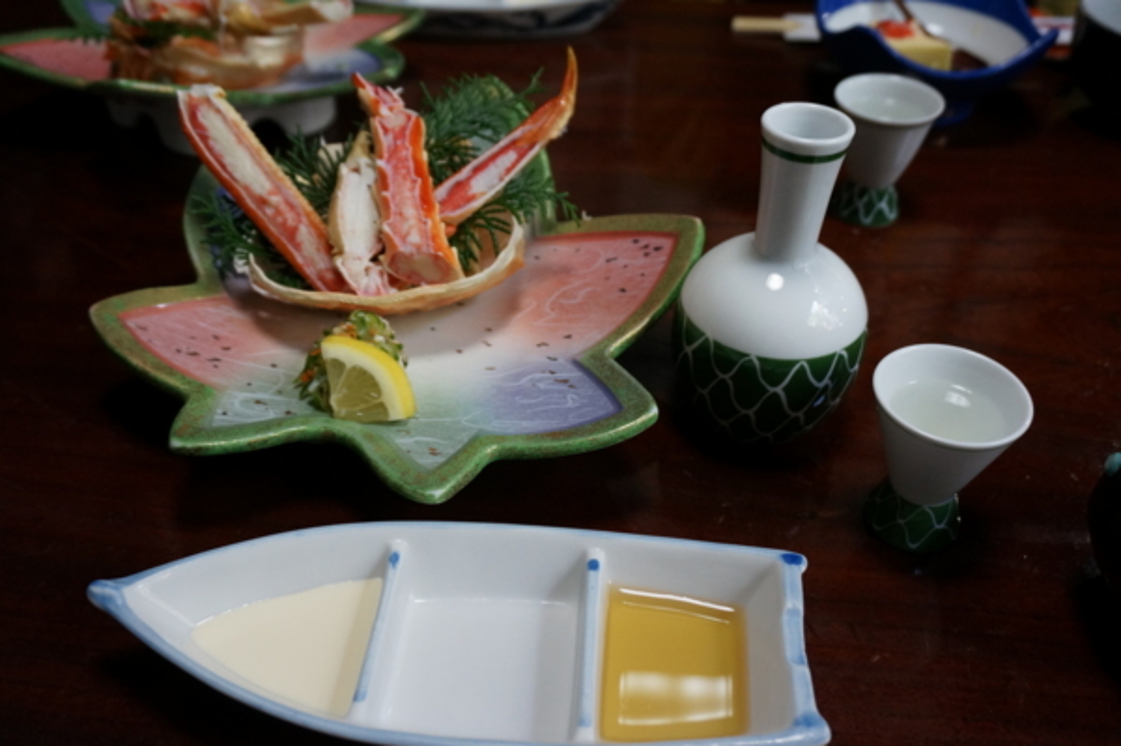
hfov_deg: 57.3
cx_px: 560
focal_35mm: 33
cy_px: 373
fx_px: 1027
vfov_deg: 39.9
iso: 1000
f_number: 4
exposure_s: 1/60
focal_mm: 22
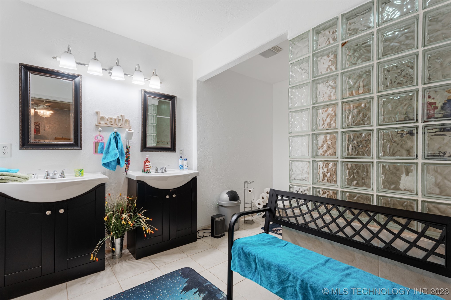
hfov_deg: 96.7
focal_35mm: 16
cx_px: 226
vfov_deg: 73.7
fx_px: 200
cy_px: 150
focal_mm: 16
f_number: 9
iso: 200
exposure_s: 1/2
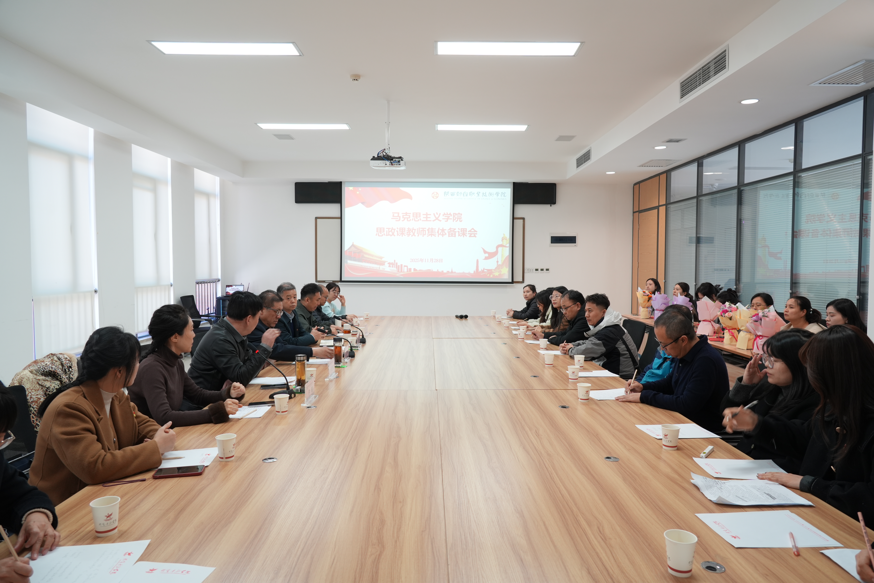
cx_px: 437
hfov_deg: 73.7
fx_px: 583
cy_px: 292
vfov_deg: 53.1
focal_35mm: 24
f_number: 5.6
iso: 640
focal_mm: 24
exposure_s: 1/30
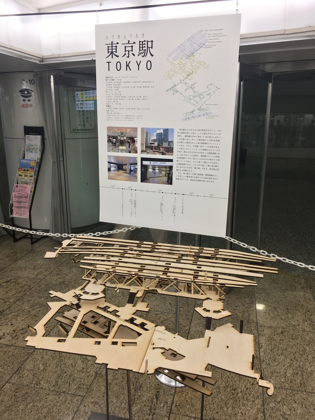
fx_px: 352
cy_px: 210
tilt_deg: -14.8
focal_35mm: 29
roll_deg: -1.9
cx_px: 158
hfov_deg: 48.2
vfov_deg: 61.7
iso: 32
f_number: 2.2
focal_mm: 4.15
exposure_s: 1/50
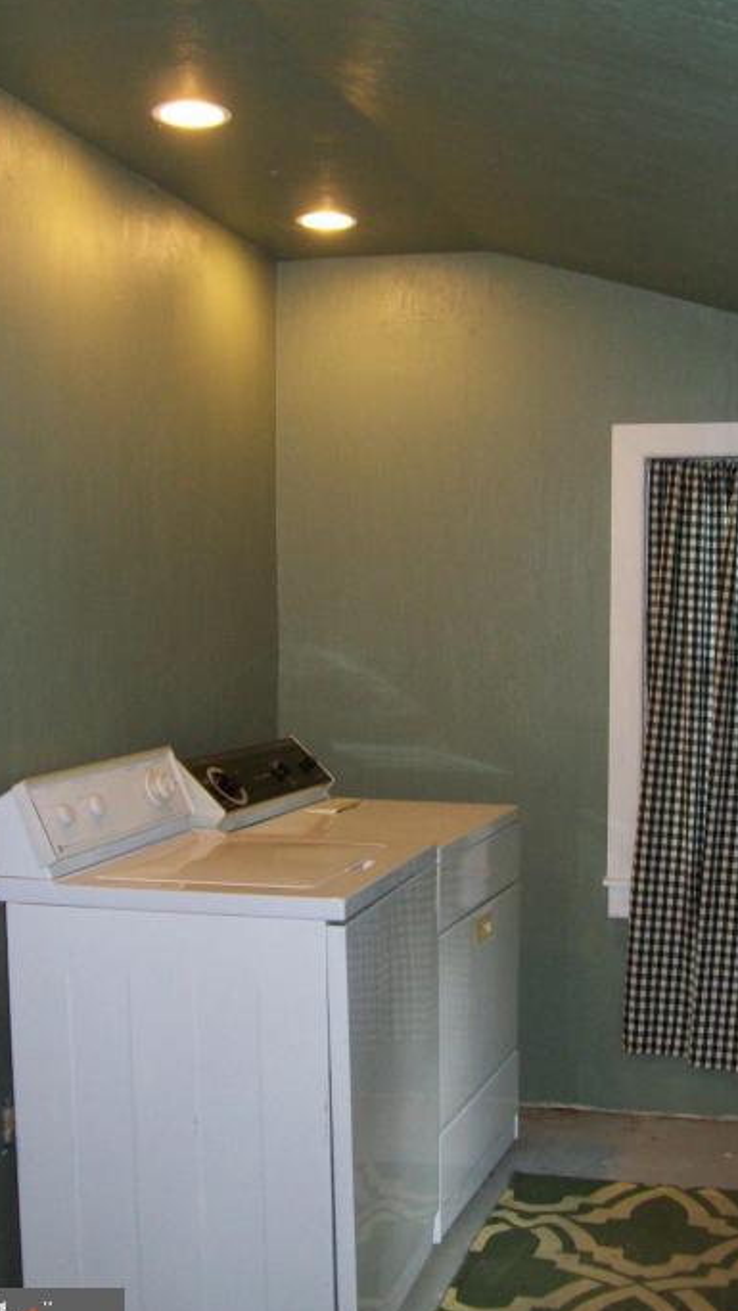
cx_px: 436
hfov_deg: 27.1
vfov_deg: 46.4
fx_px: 1530
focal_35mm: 44
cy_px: 631
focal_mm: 6
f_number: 2.7
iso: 200
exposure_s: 1/64
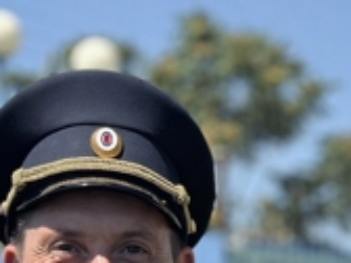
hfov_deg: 10.3
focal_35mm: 191
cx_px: 348
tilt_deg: -0.2
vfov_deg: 7.5
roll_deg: +0.6
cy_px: 488
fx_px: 1937
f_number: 1.78
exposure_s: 1/4367
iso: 100
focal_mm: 6.86
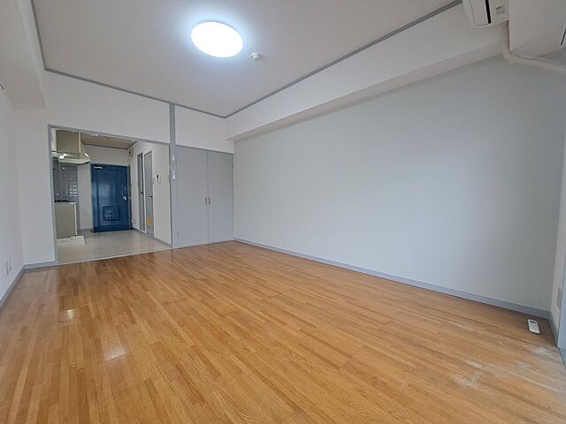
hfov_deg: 106.2
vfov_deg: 89.9
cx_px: 283
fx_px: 213
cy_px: 212
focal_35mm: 13
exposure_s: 1/40
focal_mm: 1.74
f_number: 2.2
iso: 80
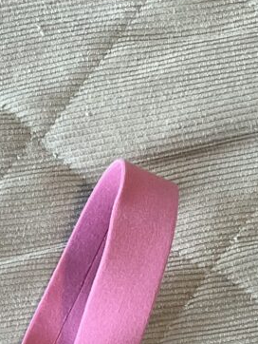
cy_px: 902
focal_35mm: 147
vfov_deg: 10.8
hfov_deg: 9.3
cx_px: -292
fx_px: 1459
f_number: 1.5
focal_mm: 5.7
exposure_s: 1/120
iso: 125
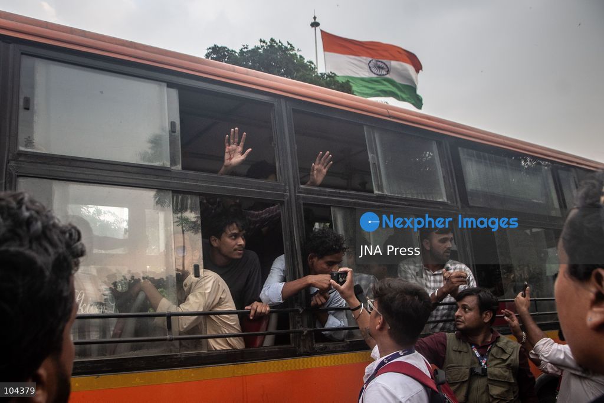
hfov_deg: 41.1
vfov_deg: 28.1
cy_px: 202
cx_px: 302
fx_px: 805
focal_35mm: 48
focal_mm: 32
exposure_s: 1/320
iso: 200
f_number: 4.5
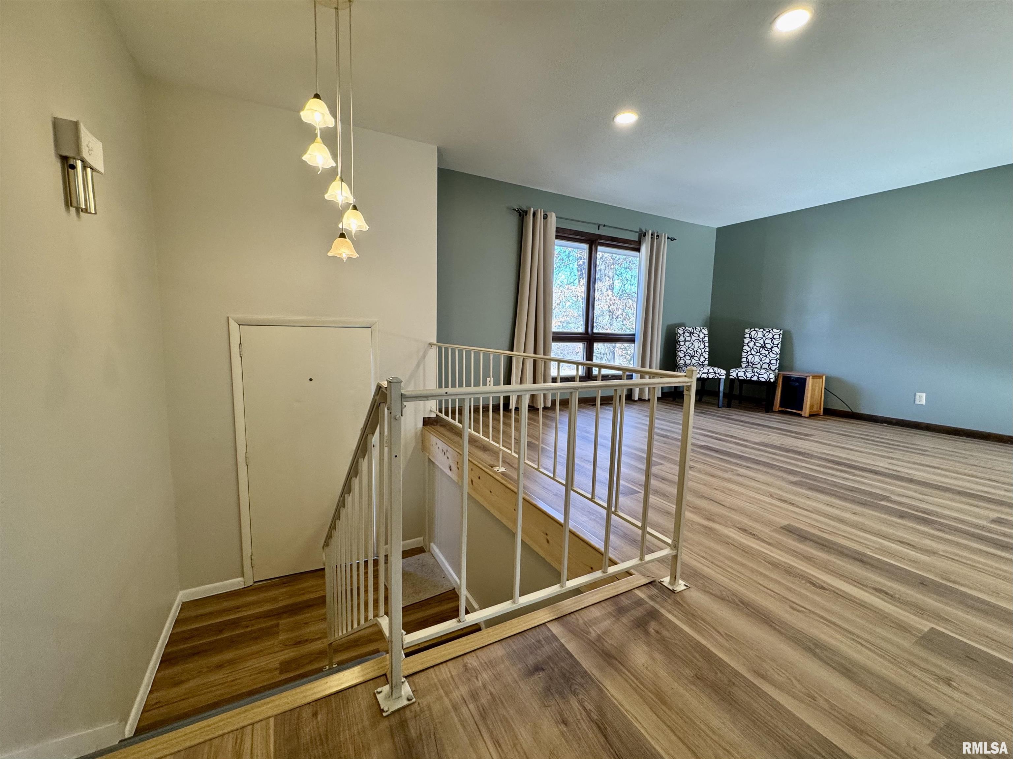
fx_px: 410
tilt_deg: -6.6
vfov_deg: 85.7
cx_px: 506
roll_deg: -3.0
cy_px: 380
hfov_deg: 102.1
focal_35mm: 14
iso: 200
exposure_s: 1/120
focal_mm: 2.22
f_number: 2.2
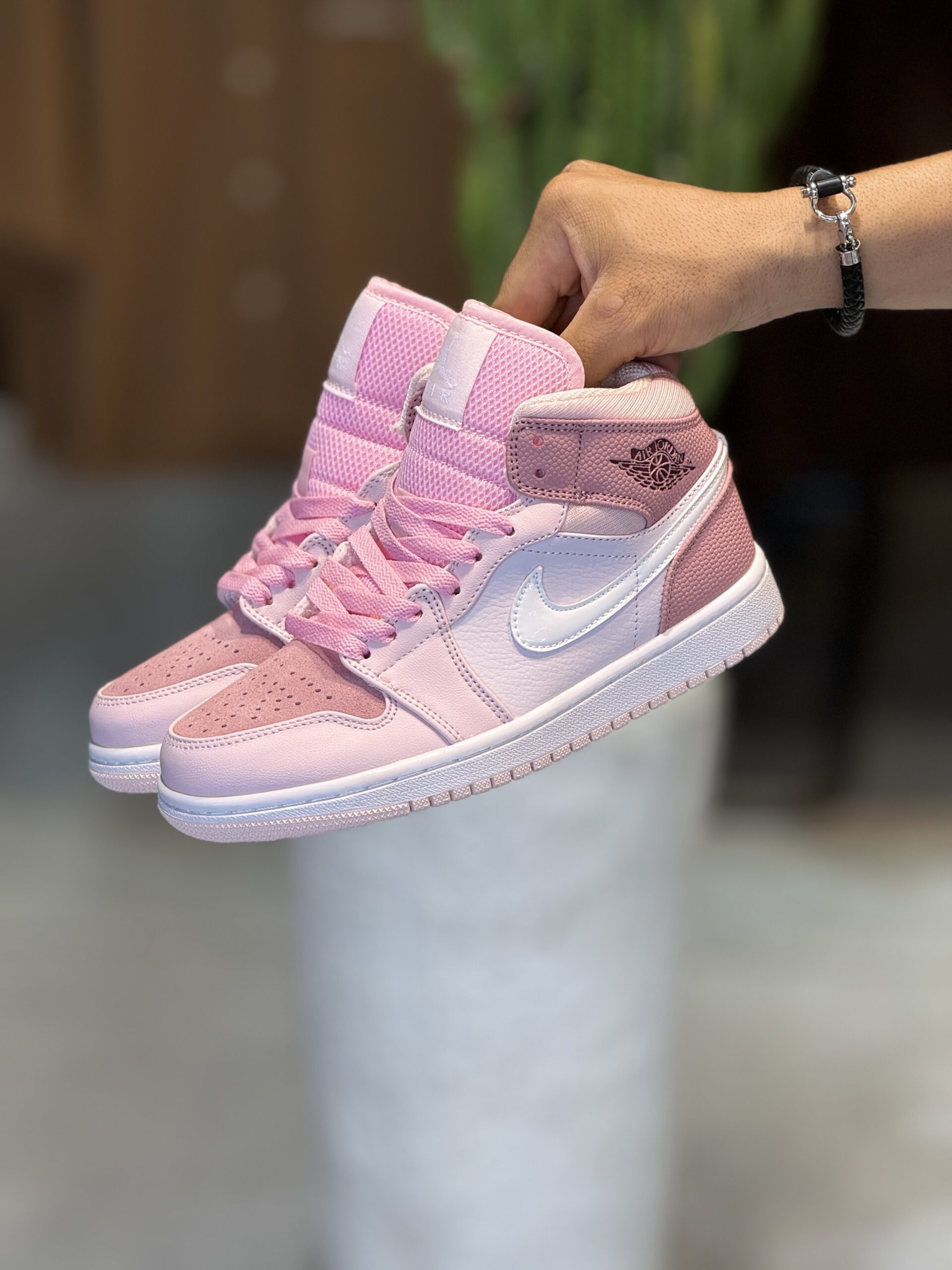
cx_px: 476
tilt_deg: -16.3
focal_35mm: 120
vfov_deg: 16.4
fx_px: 4400
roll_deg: -1.9
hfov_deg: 12.3
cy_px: 635
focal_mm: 15.66
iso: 64
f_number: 2.8
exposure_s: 1/107
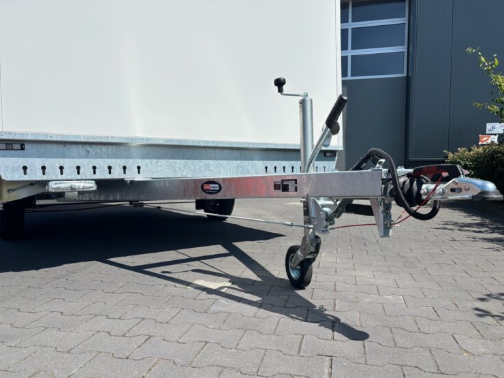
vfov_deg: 51.3
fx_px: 393
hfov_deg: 65.3
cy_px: 195
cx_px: 252
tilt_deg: -4.3
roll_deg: +0.7
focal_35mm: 27
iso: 50
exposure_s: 1/6329
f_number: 1.6
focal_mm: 5.96
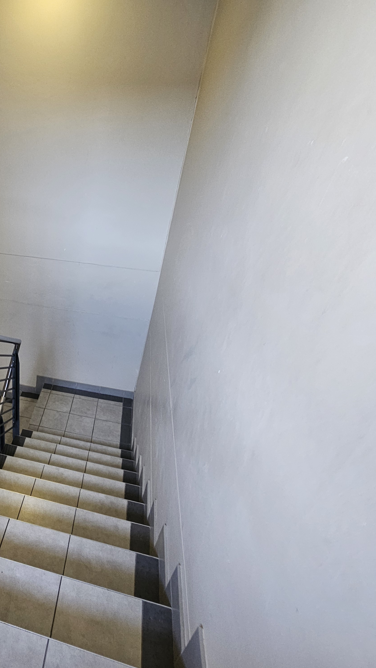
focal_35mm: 19
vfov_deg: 89.6
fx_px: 337
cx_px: 30
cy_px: 335
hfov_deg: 50.8
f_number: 2.2
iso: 320
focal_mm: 2.2
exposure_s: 1/33.3
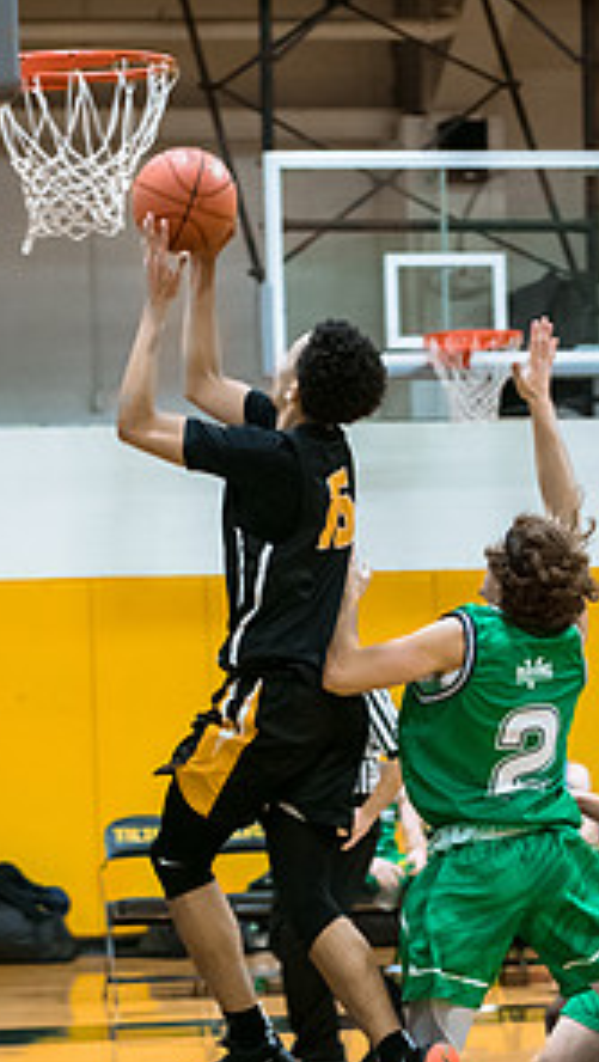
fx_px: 5043
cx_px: 251
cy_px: 800
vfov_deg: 12.0
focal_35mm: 179
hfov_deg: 6.8
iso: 3200
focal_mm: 75
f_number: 2.8
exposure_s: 1/400
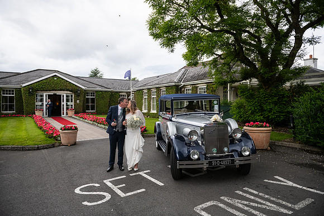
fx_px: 216
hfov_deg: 73.7
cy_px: 108
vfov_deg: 53.2
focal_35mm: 24
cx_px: 162
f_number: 3.5
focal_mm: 24
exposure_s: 1/2000
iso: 320
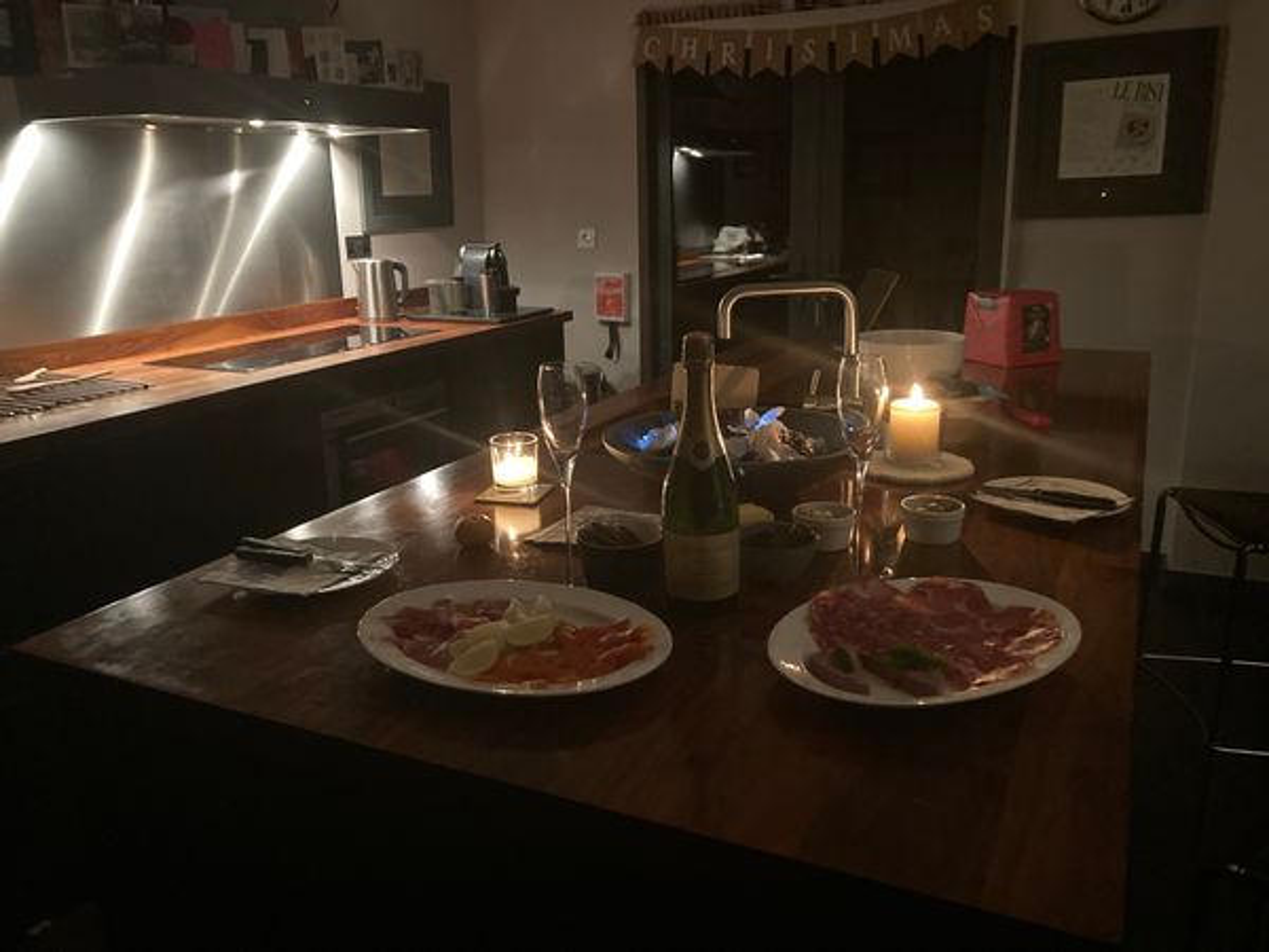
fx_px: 1026
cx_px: 634
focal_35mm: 28
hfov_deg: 63.4
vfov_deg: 49.7
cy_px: 476
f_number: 1.8
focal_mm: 3.99
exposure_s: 1/17
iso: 1000
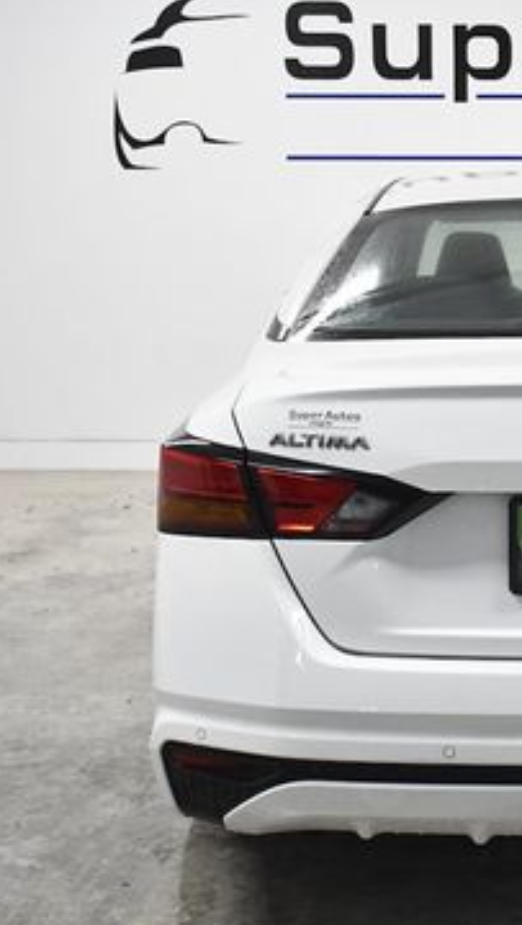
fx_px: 1646
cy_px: 441
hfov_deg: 17.3
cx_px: 604
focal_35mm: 67
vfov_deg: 31.4
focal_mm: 24
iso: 2500
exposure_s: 1/640
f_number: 4.5
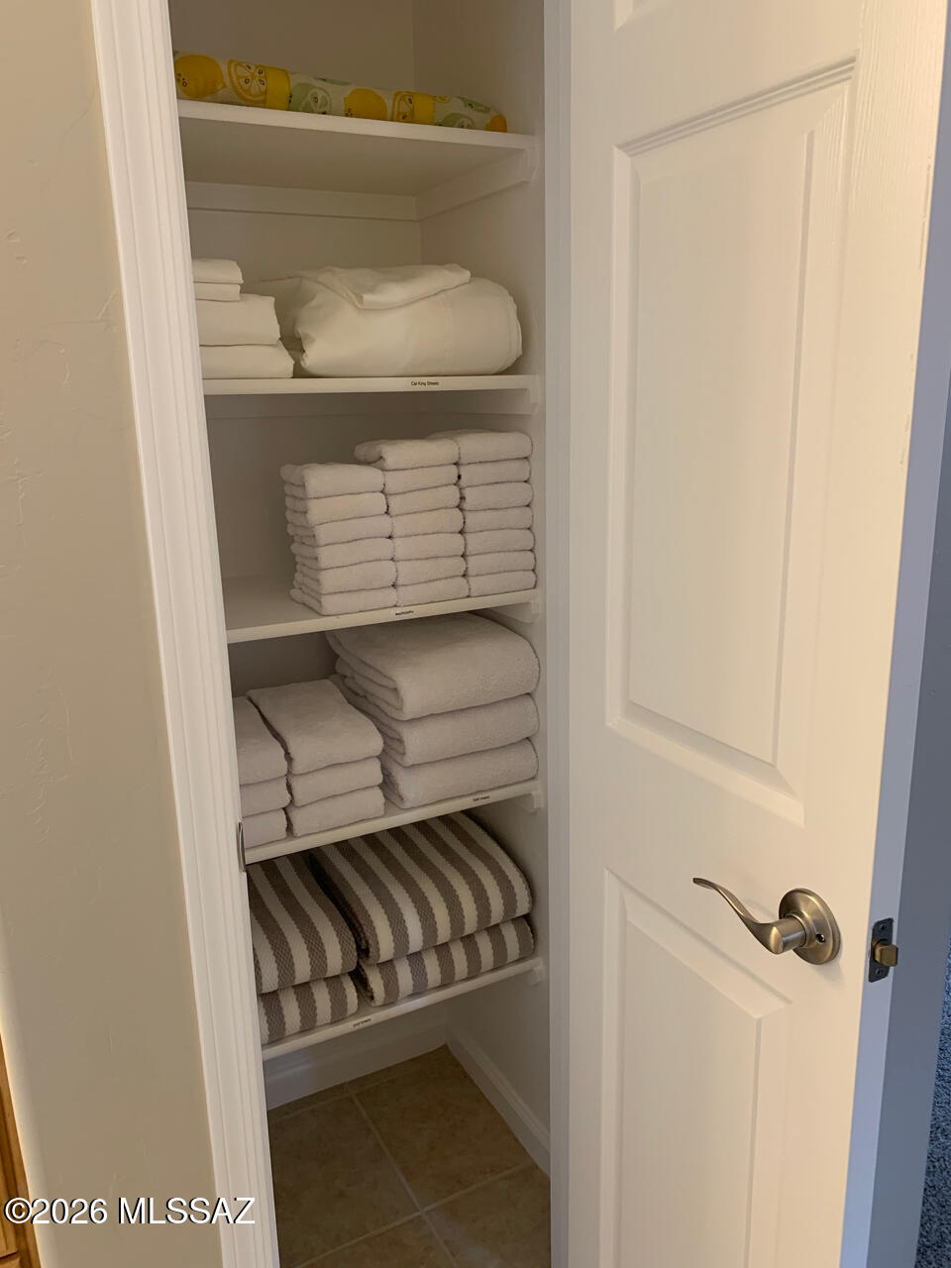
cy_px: 634
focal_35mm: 26
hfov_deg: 53.1
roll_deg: +1.3
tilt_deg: -14.5
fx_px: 952
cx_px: 476
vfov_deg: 67.3
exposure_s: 1/60
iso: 100
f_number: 1.8
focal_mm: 4.25
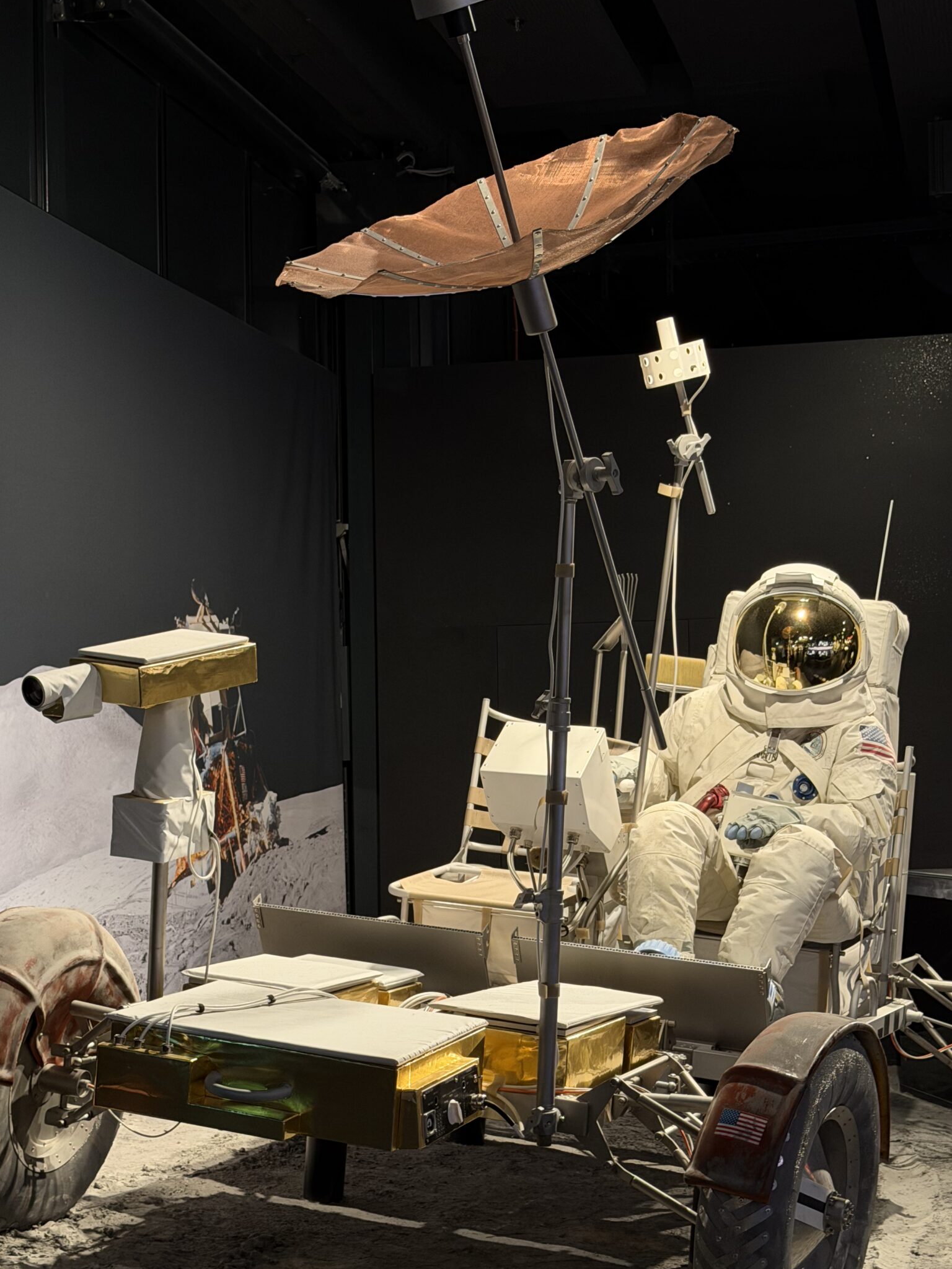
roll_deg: +0.8
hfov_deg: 24.4
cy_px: 736
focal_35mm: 60
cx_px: 476
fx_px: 2200
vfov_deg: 32.1
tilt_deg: +0.6
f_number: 1.78
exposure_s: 1/40
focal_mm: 6.76
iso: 400
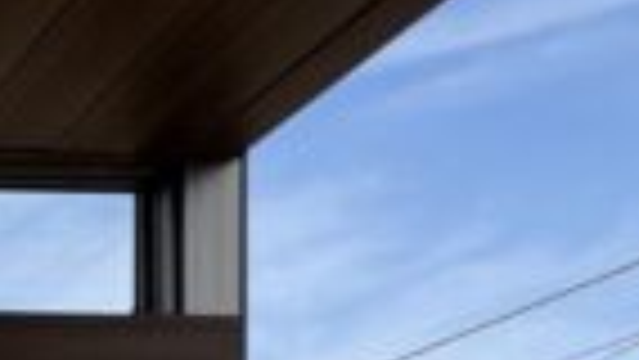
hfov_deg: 19.6
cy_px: 700
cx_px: -533
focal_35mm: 78
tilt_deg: +2.4
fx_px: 1322
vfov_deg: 13.5
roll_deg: +0.0
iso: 50
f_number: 2.2
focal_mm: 2.22
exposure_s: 1/1370
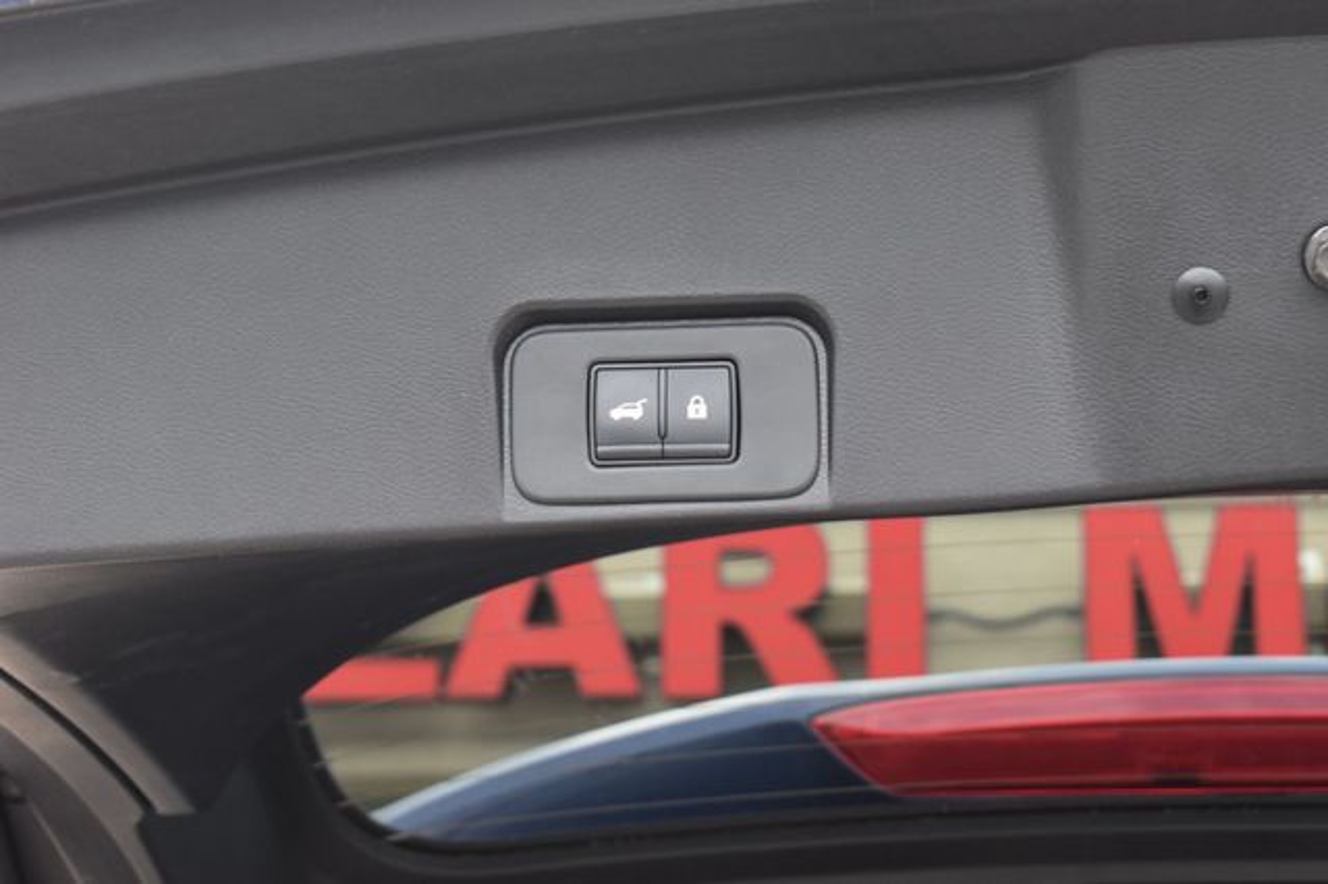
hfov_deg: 24.6
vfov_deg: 16.5
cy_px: 442
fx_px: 3042
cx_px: 664
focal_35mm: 82
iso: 400
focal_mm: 55
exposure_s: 1/50
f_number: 8
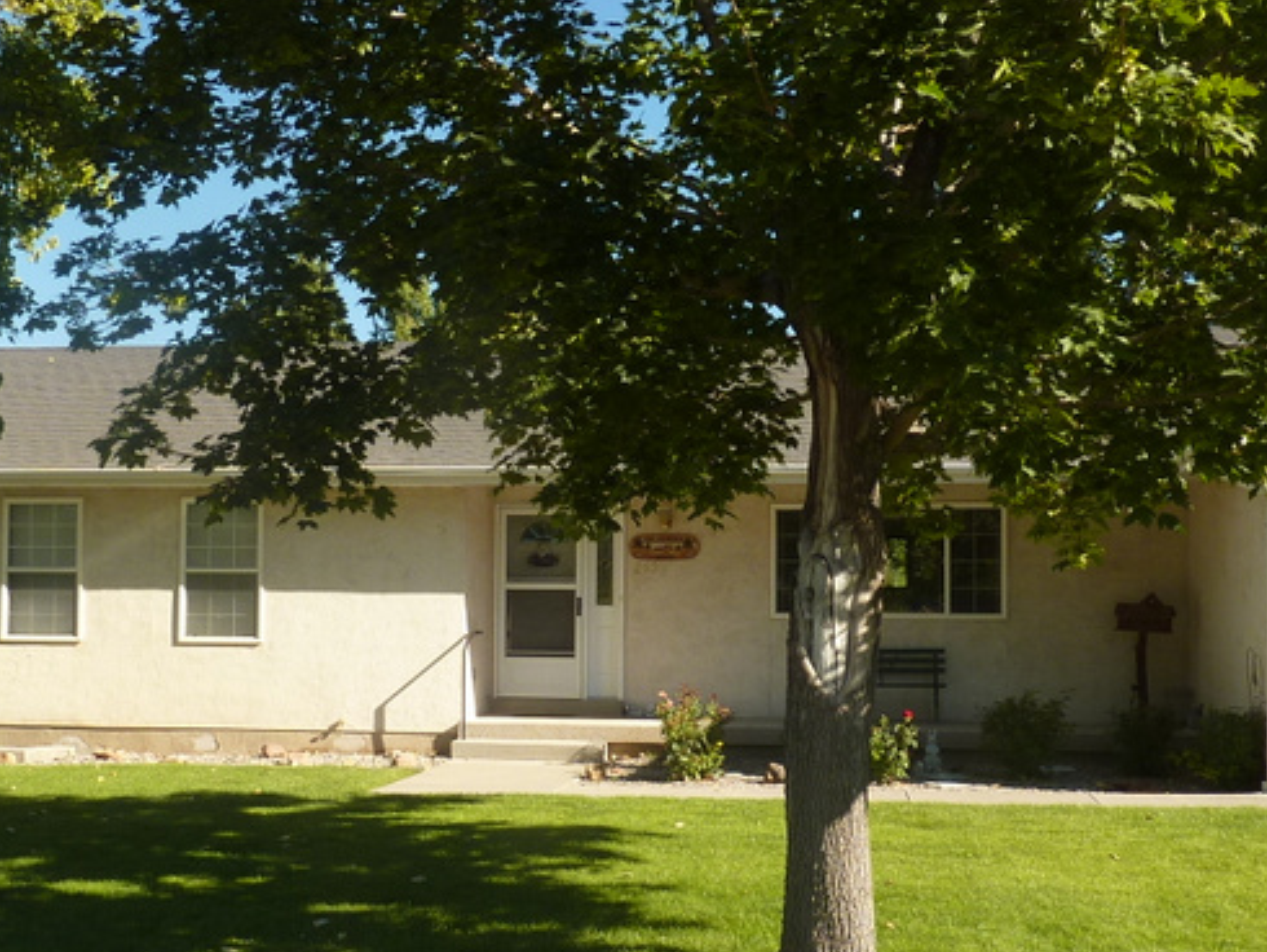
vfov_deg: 30.8
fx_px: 1721
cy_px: 559
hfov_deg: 40.4
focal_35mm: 47
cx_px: 559
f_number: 4
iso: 80
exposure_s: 1/320
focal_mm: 4.1
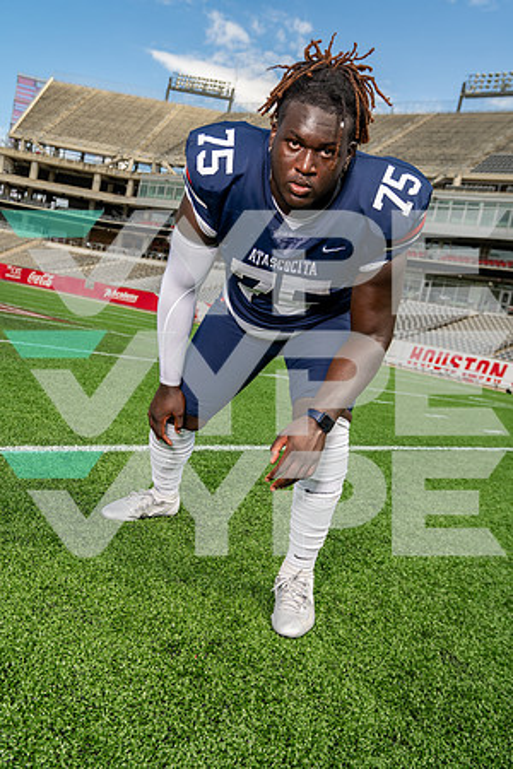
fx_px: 684
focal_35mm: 32
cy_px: 384
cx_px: 256
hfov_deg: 41.1
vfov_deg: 58.7
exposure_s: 1/320
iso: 100
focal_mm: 32
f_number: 5
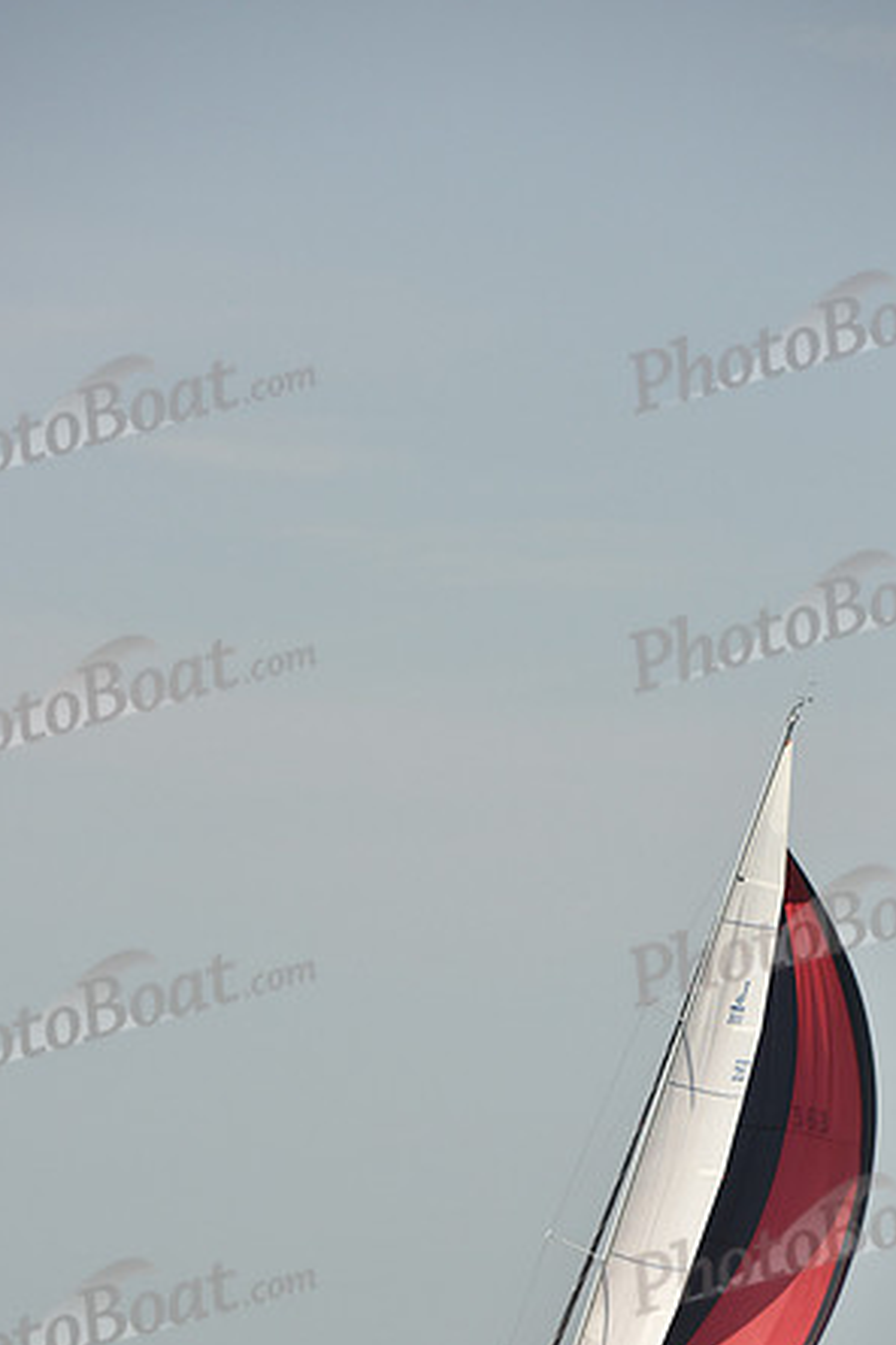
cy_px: 815
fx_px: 9519
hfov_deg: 5.4
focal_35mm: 255
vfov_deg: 8.1
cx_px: 474
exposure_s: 1/1000
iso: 320
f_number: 7.1
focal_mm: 195
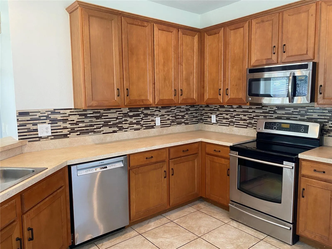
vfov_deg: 53.1
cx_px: 166
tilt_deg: -5.9
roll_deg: +0.5
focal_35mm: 26
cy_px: 124
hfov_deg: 67.3
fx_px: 249
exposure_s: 1/60
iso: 200
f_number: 1.8
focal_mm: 4.25
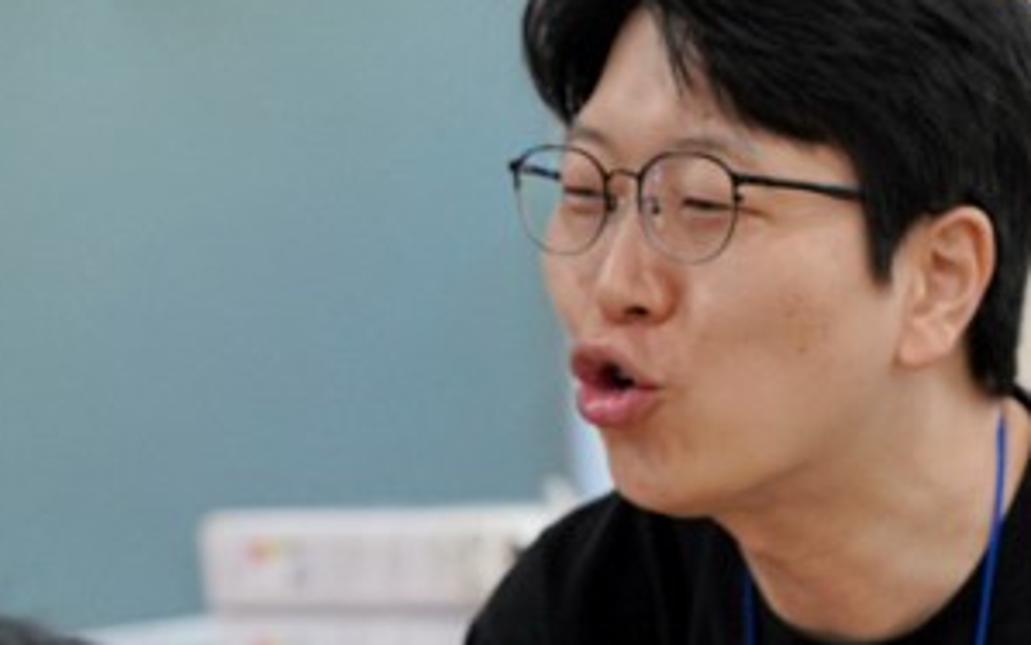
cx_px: 1334
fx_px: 8796
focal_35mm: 313
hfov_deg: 6.7
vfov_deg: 4.2
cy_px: 831
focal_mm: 102
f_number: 4
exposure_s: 1/160
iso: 1600
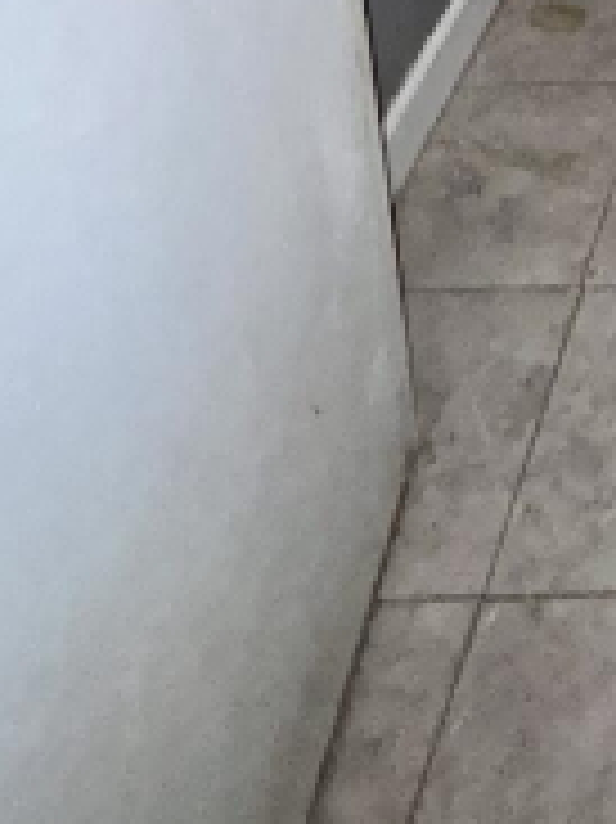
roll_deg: +1.4
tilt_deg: -11.0
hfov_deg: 22.0
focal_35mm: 51
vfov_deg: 22.7
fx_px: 1211
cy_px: -633
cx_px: 998
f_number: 2.2
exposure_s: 1/32
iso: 320
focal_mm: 2.22
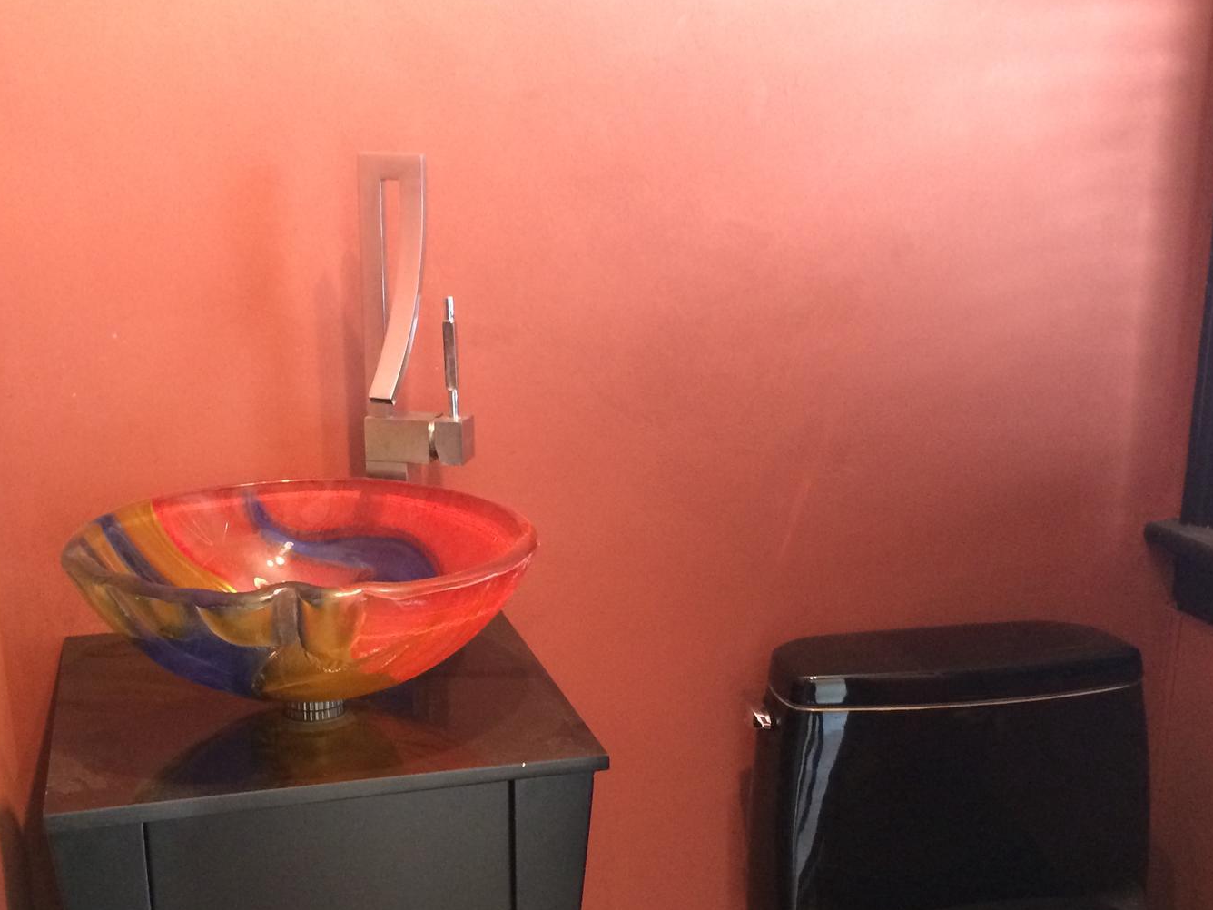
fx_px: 1612
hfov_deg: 41.2
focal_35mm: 46
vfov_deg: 31.3
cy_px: 600
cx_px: 571
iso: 320
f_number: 2.2
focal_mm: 4.12
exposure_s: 1/17
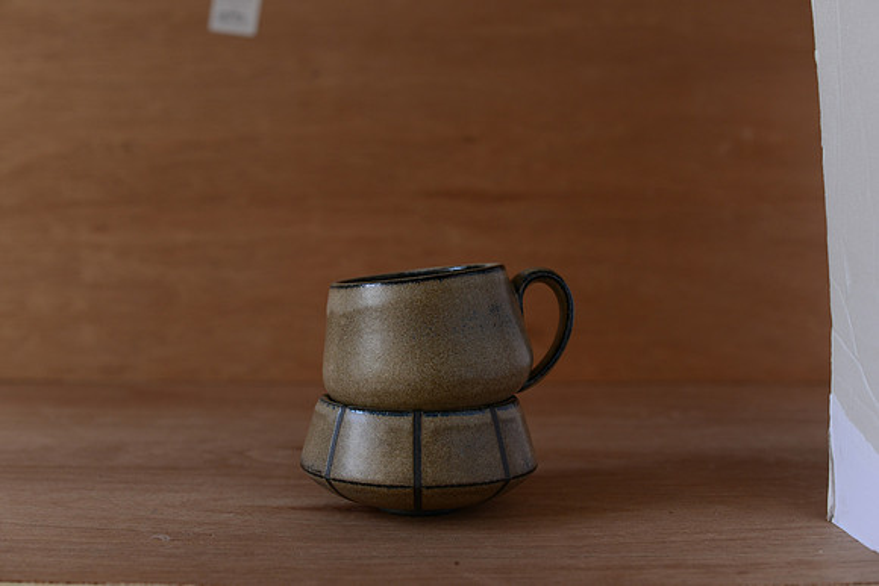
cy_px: 293
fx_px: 1221
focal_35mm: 50
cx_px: 440
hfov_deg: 39.6
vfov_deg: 27.0
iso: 500
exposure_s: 1/100
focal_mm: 50
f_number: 4
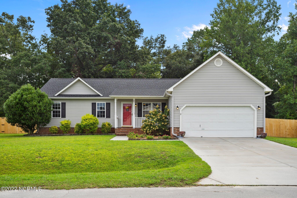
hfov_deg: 54.4
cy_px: 99
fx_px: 289
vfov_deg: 37.8
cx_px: 148
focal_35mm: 35
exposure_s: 1/320
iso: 125
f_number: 8
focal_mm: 35
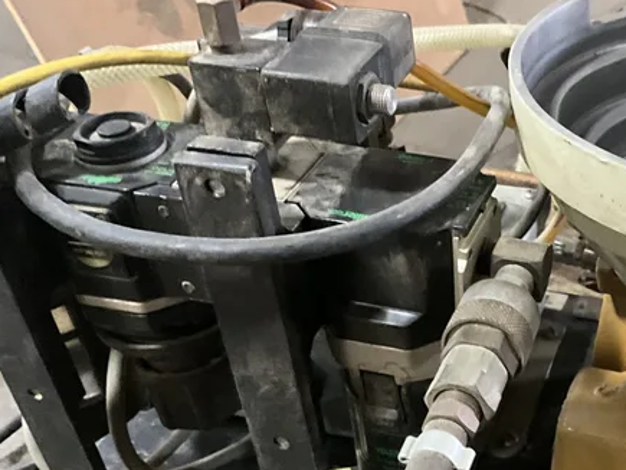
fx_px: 905
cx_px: 531
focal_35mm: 50
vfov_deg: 28.9
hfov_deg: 36.4
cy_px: 331
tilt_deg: -39.5
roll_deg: +0.9
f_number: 1.8
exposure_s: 1/30
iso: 500
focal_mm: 3
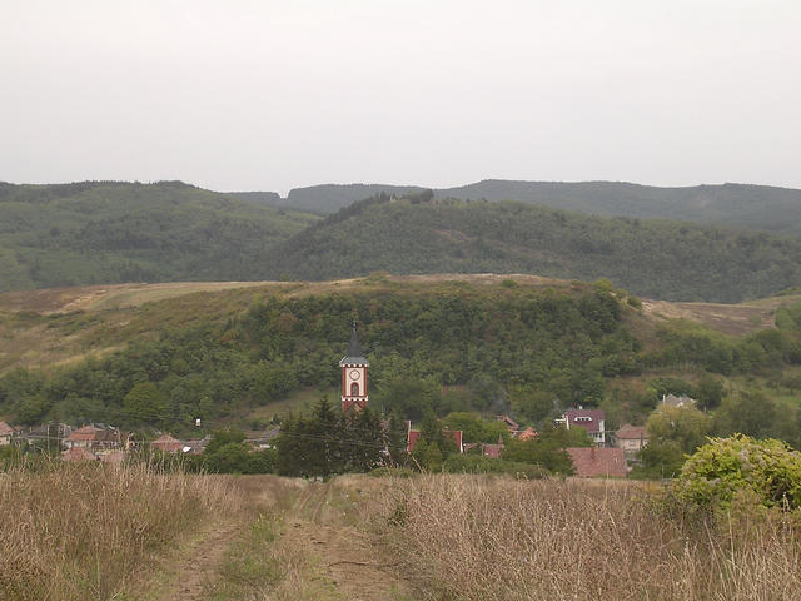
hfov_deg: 19.6
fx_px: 2314
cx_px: 400
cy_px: 300
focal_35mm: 100
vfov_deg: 14.8
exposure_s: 1/59.1
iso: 100
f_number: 4.5
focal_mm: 15.2
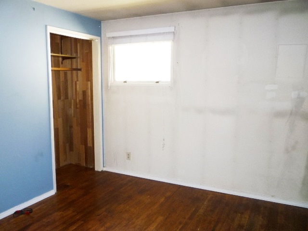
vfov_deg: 48.2
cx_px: 154
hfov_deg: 61.7
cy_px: 116
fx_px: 258
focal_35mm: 29
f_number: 3.3
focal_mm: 5.2
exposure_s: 1/30
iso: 125
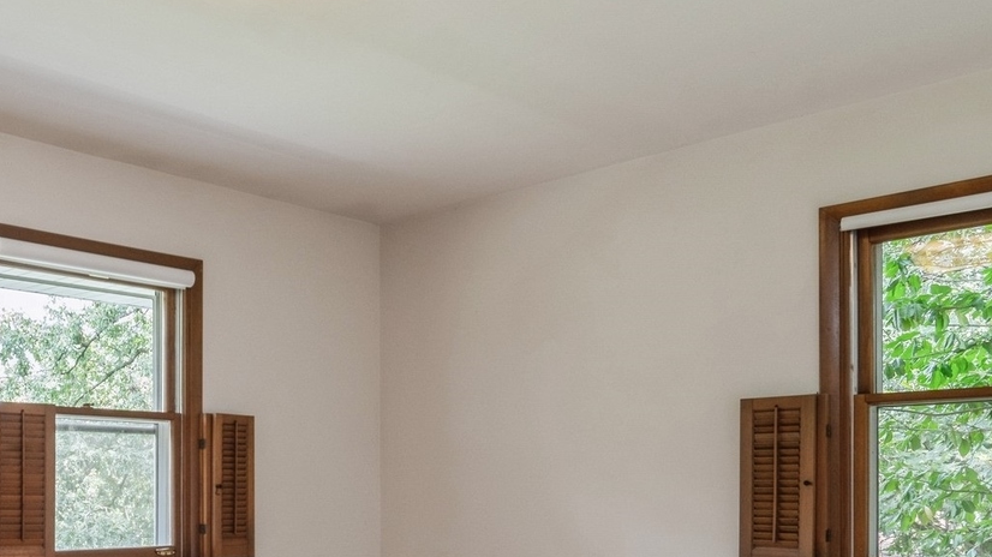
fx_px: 973
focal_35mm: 37
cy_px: 522
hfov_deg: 49.1
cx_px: 130
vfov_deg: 30.3
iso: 250
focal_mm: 12
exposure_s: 1/25
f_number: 8
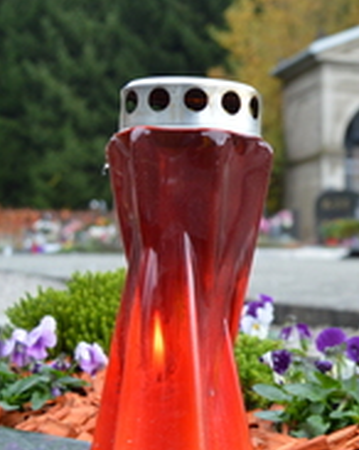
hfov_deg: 17.4
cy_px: 166
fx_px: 1104
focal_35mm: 83
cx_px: 462
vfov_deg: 23.0
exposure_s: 1/100
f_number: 5.6
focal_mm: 24
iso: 400
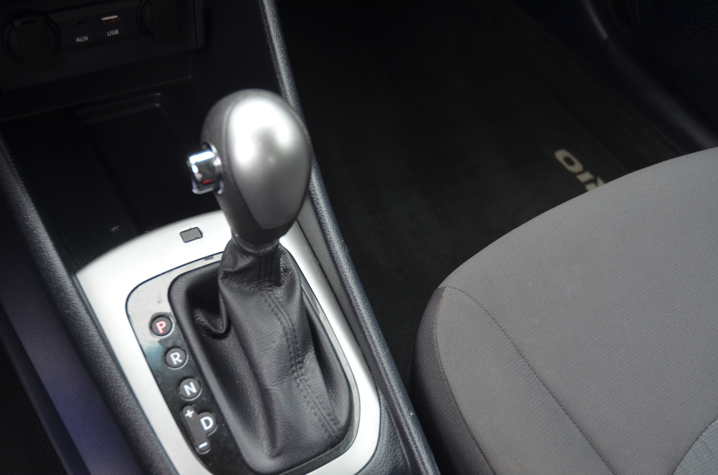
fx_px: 866
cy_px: 238
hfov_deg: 45.0
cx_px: 359
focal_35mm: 44
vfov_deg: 30.7
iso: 400
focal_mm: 29
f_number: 4
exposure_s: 1/60
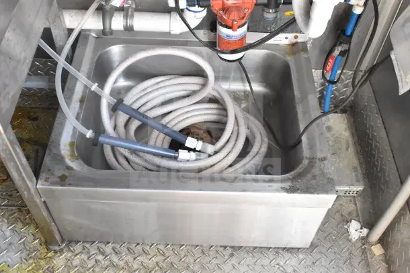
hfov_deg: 49.5
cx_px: 205
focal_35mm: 39
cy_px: 136
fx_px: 444
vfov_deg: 34.2
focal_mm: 26
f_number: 8
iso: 6400
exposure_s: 1/250
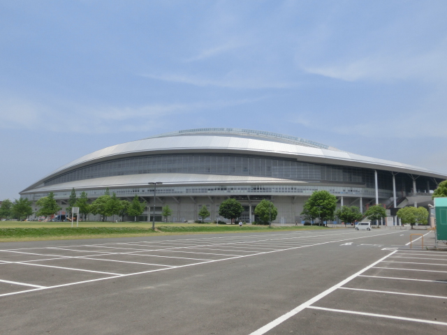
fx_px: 387
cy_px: 168
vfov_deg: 46.8
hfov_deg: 60.0
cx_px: 224
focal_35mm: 30
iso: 80
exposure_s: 1/250
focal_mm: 5.36
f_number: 8.9
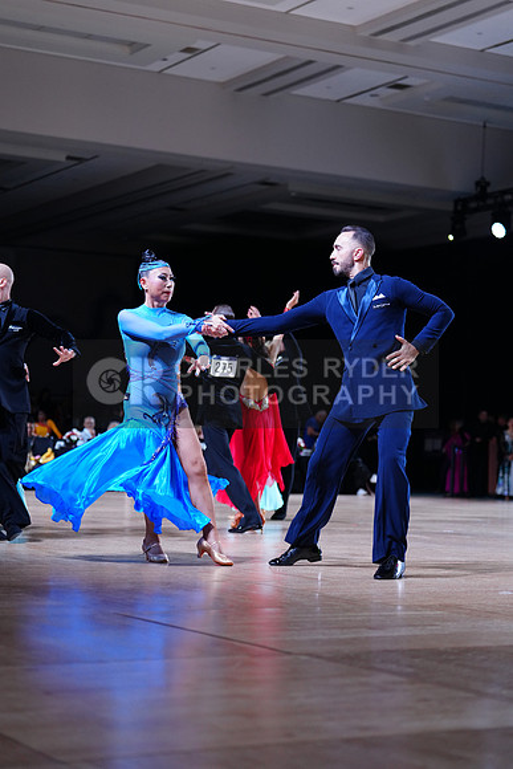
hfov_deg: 19.5
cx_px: 256
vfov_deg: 28.8
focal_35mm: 70
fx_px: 1495
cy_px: 384
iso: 1250
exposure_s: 1/640
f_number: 2.8
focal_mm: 70
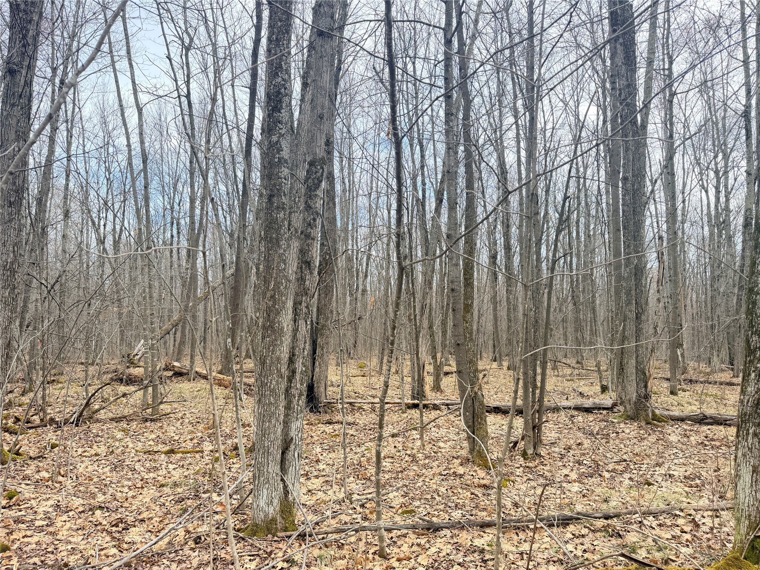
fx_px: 527
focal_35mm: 24
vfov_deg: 56.8
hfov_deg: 71.6
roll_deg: -1.1
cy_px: 285
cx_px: 380
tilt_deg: +5.9
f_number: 1.78
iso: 100
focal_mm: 6.76
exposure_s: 1/551
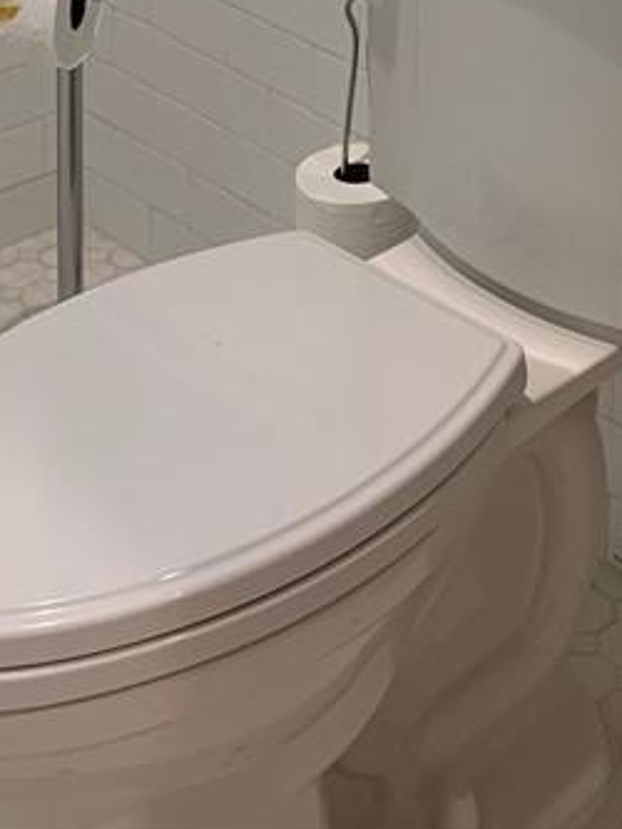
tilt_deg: -10.7
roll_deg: -3.3
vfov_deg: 20.7
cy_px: -431
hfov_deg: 17.6
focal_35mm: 80
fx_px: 1915
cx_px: 734
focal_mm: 4.25
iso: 100
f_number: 1.8
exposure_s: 1/60
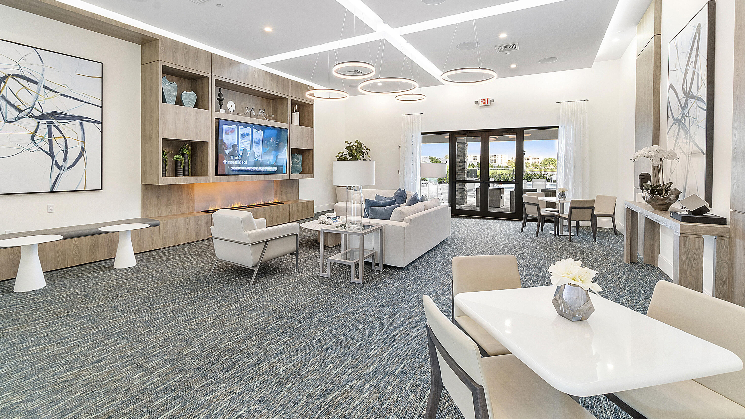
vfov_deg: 66.6
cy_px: 172
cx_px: 369
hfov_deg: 99.4
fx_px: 316
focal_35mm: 16
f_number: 11
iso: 160
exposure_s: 1/5
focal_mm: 10
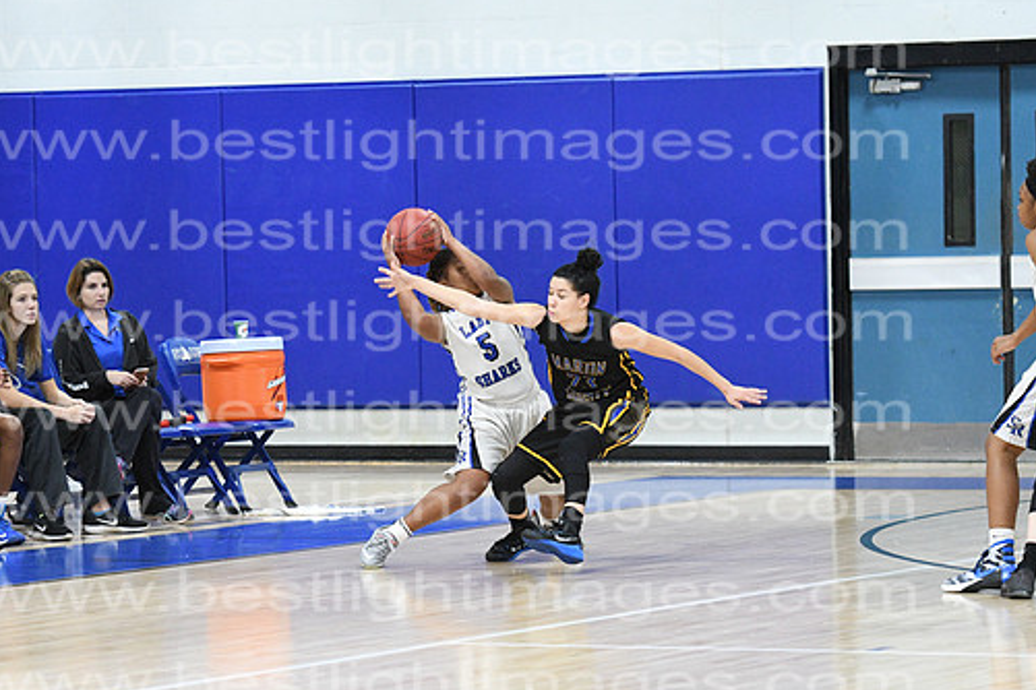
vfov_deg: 6.5
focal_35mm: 212
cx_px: 447
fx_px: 6100
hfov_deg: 9.7
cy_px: 371
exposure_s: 1/640
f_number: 3.2
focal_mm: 122
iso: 5000
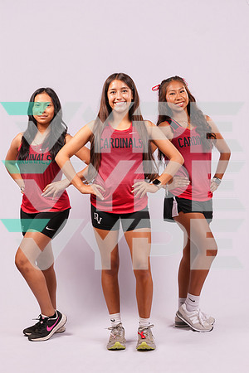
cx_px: 124
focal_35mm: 70
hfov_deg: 19.5
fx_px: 726
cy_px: 186
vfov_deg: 28.8
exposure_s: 1/200
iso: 200
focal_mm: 70
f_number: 6.3
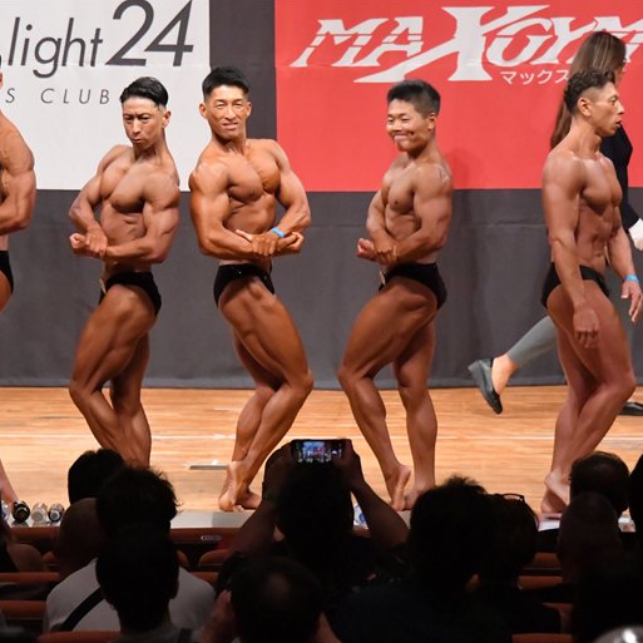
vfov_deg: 6.8
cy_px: 321
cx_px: 256
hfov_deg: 6.8
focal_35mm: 259
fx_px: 5443
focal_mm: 135
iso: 11400
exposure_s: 1/400
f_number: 5.6
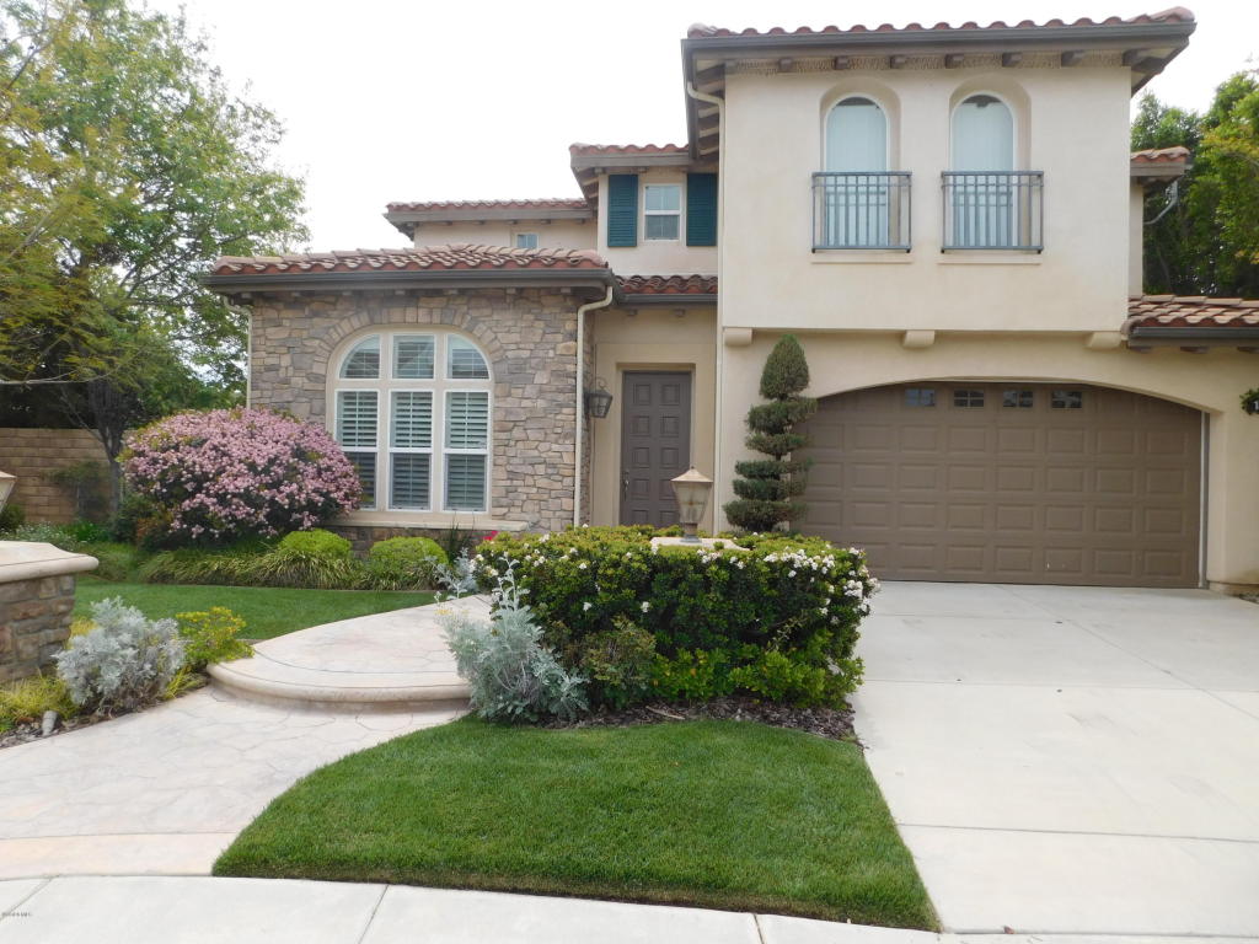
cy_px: 472
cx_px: 630
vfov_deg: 58.9
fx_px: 837
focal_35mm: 23
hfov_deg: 73.9
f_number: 3
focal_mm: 4
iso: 125
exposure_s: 1/1000
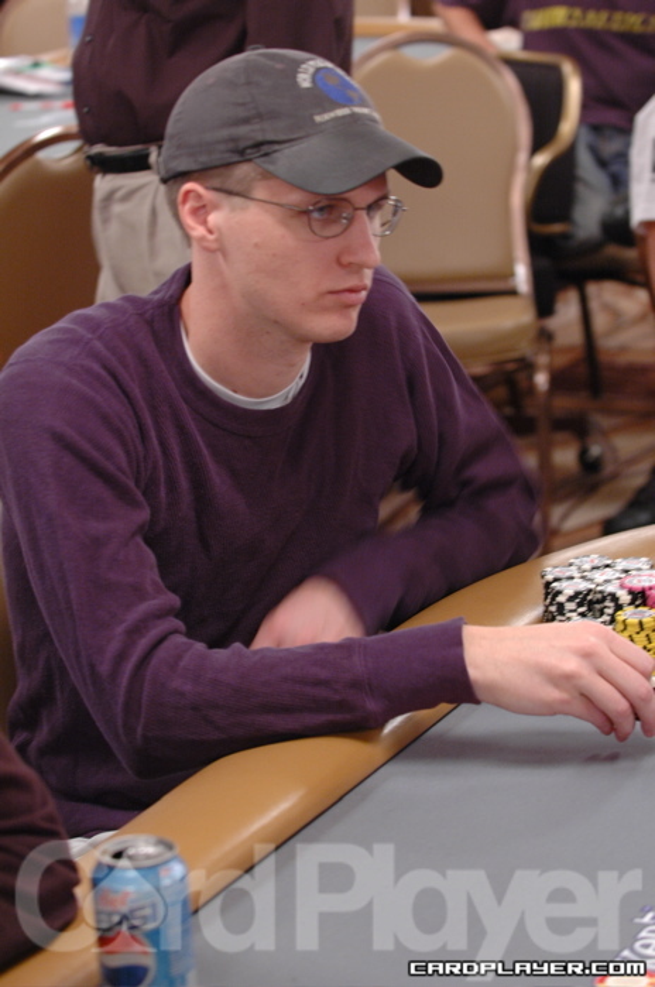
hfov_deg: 13.0
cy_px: 494
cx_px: 328
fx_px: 2874
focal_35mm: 105
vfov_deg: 19.5
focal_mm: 70
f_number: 3.5
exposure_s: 1/25
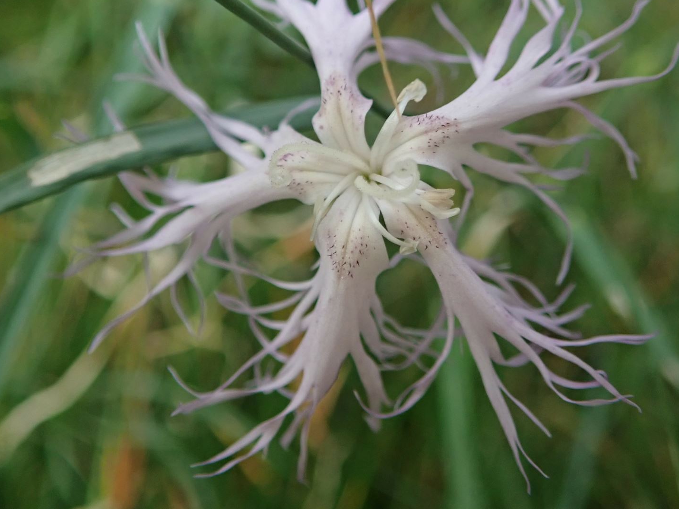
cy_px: 192
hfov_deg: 44.8
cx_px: 352
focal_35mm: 42
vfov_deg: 34.2
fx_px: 824
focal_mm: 5.5
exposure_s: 1/125
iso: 250
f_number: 2.3
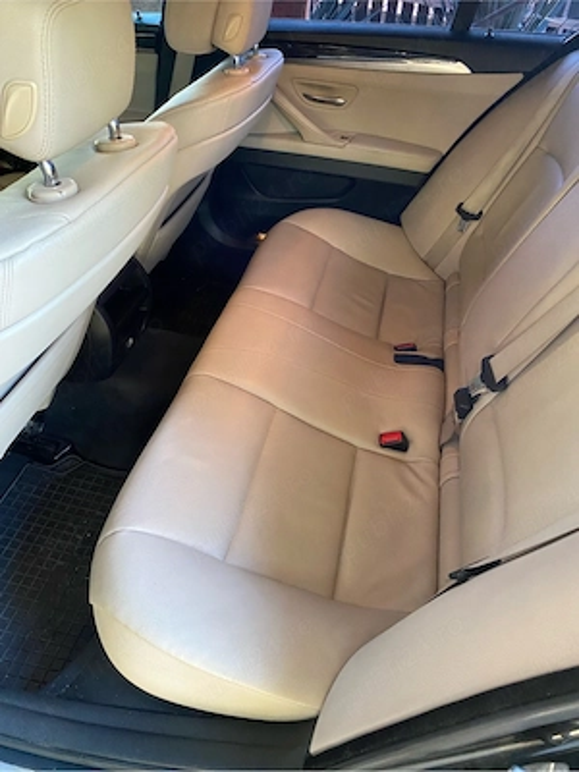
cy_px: 386
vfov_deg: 67.3
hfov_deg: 53.1
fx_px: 580
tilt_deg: -39.0
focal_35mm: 26
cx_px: 290
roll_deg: -0.8
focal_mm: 4.25
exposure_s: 1/57
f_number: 1.8
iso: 500
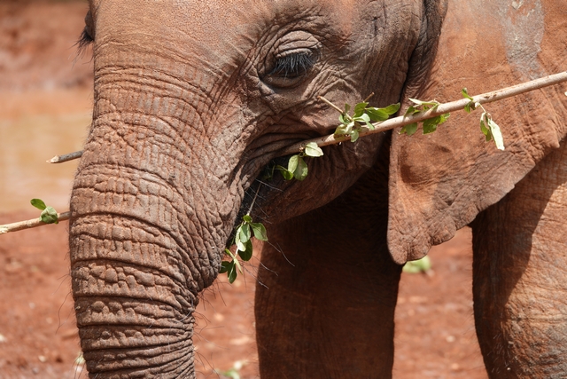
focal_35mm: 207
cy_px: 190
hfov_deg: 9.9
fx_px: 3261
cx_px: 284
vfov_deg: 6.6
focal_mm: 75.77
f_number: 4
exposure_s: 1/800
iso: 200
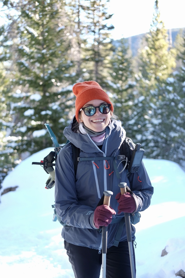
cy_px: 139
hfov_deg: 25.5
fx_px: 409
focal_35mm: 53
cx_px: 92
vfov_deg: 37.5
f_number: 2
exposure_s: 1/250
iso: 200
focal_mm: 35
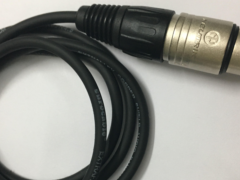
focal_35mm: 44
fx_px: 305
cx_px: 120
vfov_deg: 32.6
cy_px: 120
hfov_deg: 42.9
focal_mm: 4.15
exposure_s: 1/33
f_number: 2.2
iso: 160
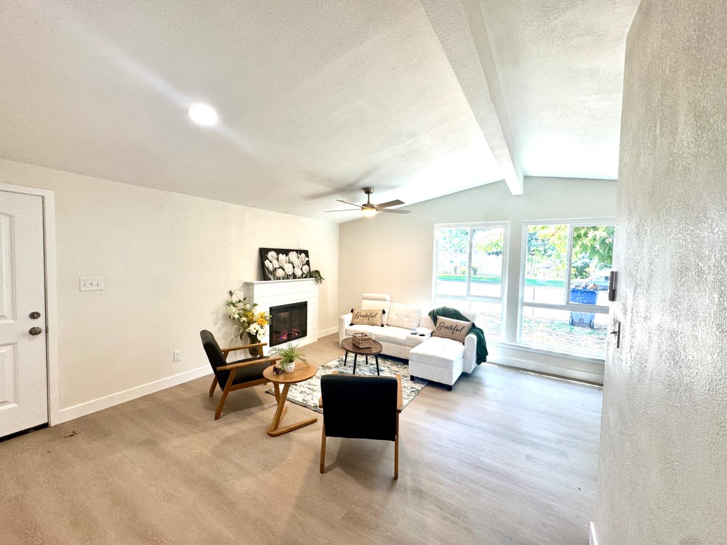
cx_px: 364
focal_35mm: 14
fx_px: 294
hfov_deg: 102.1
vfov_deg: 85.7
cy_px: 272
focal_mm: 2.22
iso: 160
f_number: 2.2
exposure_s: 1/125
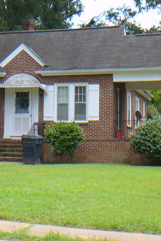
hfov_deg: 17.6
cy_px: 121
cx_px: 30
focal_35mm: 77
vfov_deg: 26.3
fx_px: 517
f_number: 3.5
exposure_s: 1/250
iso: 80
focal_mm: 8.2
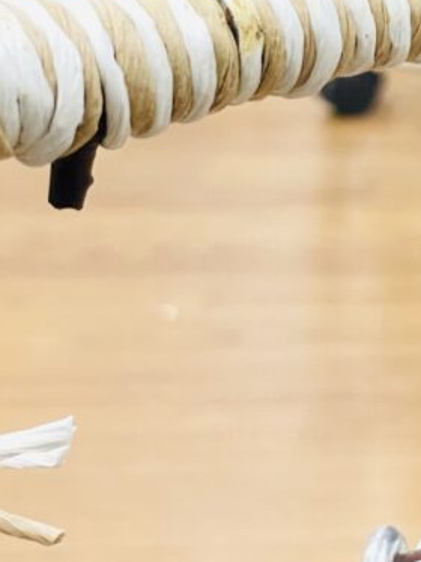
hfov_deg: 8.4
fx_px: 2711
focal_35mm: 167
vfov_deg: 11.7
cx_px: 828
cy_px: 9
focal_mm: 6
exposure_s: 1/99
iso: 160
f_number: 2
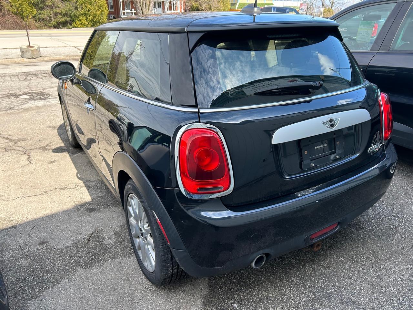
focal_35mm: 26
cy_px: 155
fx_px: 310
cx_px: 206
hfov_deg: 67.3
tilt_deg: -22.7
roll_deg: +0.2
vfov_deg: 53.1
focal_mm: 5.7
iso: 50
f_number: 1.5
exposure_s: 1/887
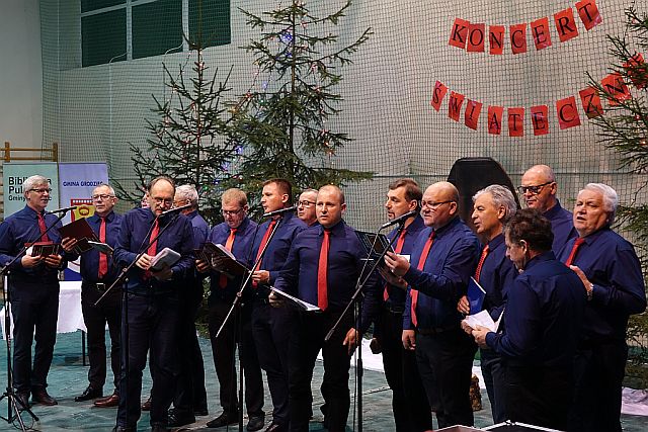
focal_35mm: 60
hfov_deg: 33.4
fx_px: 1080
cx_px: 324
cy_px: 216
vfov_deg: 22.6
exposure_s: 1/15
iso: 800
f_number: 2.8
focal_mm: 21.94
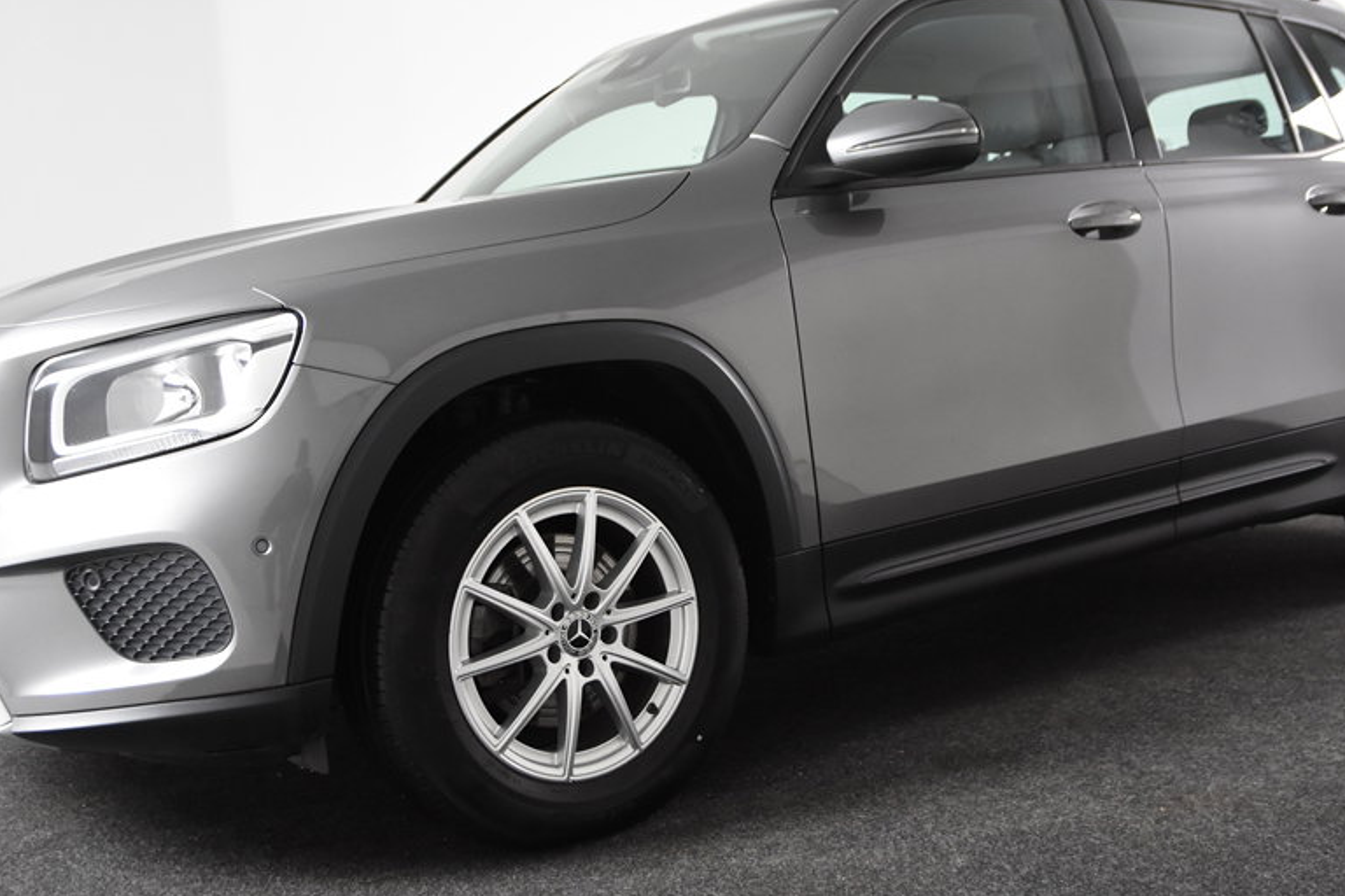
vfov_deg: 30.5
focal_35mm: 44
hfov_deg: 44.5
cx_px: 665
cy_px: 382
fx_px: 1644
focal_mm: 22
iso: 1600
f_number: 3.5
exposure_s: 1/50
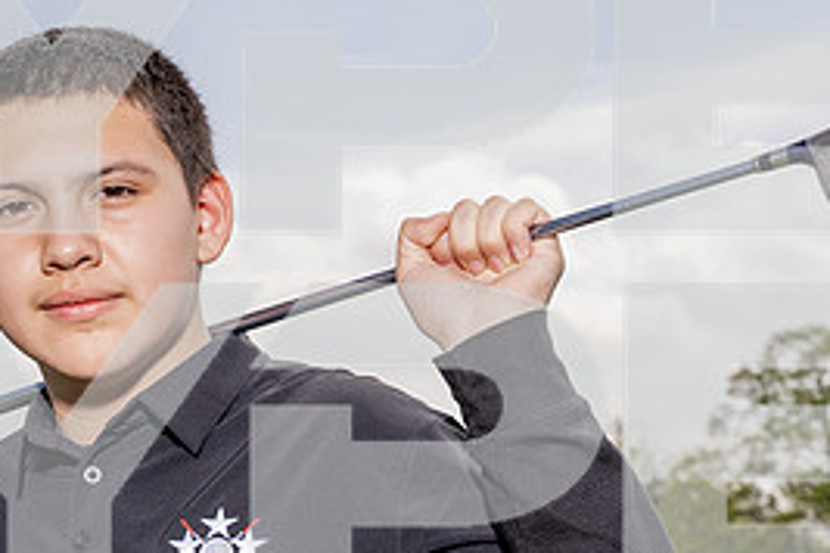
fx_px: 2351
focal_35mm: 102
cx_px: 190
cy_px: 449
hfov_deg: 19.8
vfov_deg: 13.4
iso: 100
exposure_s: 1/250
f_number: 7.1
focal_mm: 47
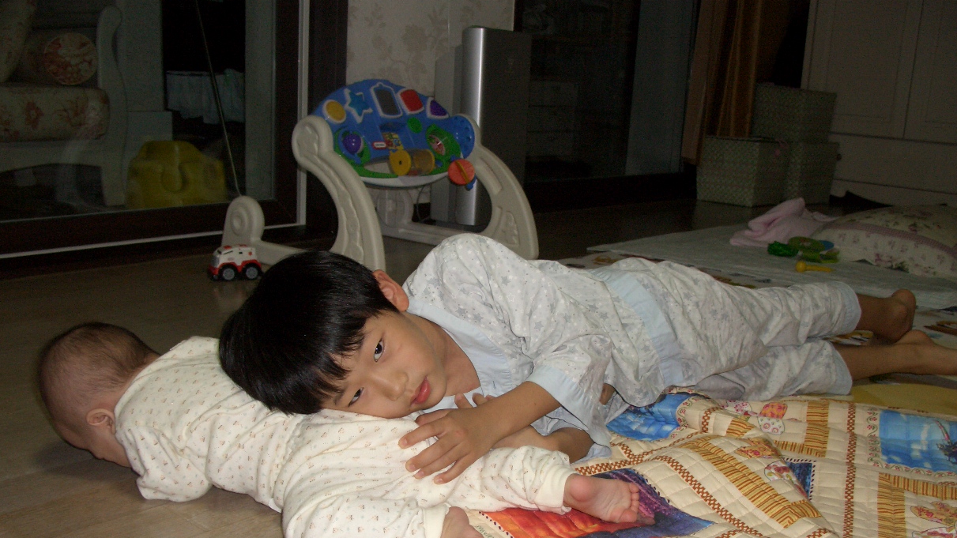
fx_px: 964
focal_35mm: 38
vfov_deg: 30.9
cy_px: 367
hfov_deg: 52.8
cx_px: 462
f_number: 2.8
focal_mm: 7.1
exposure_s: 1/60
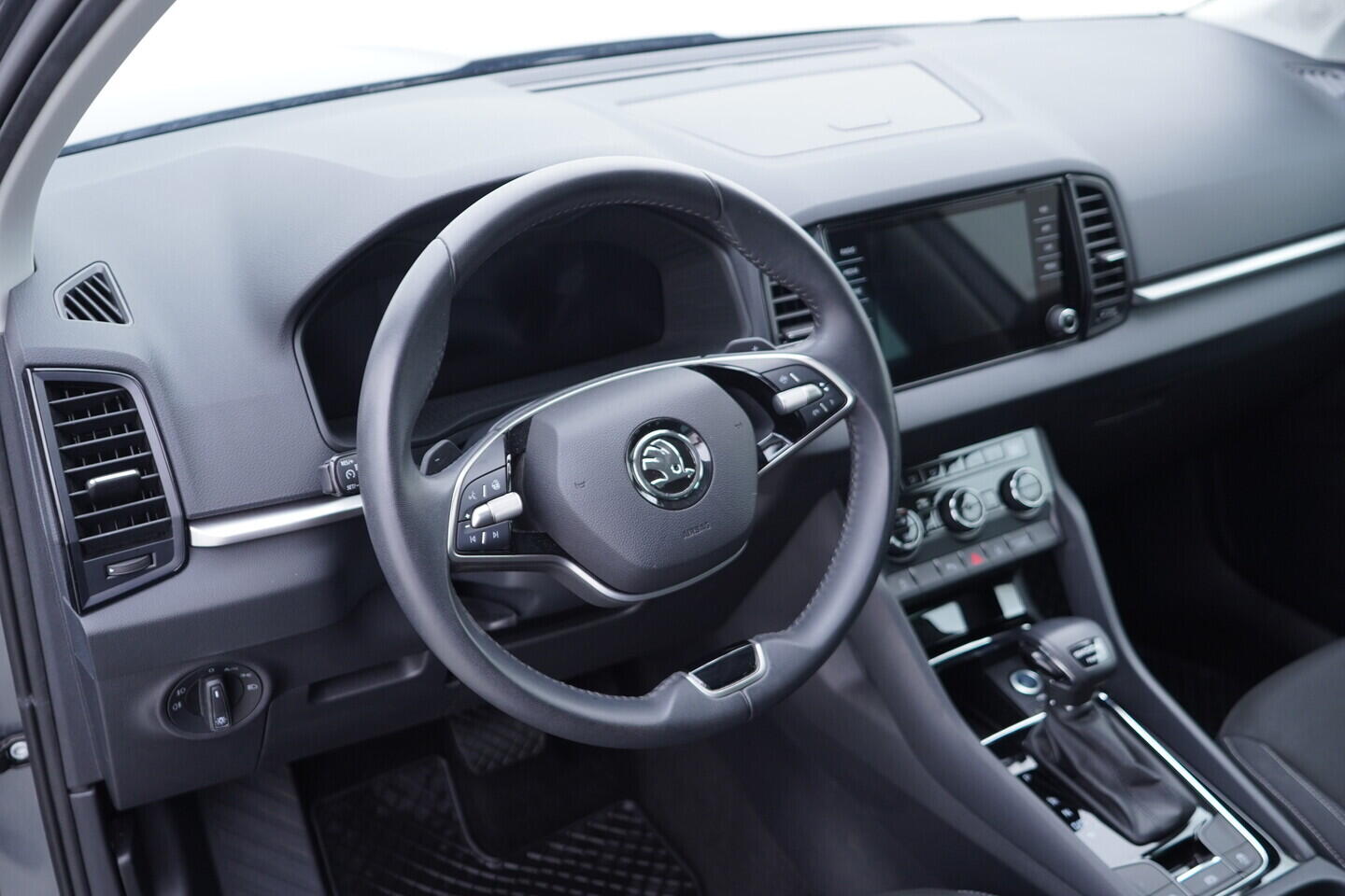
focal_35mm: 36
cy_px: 448
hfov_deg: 53.1
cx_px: 672
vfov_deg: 36.9
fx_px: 1345
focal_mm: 24
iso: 250
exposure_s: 1/40
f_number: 2.8
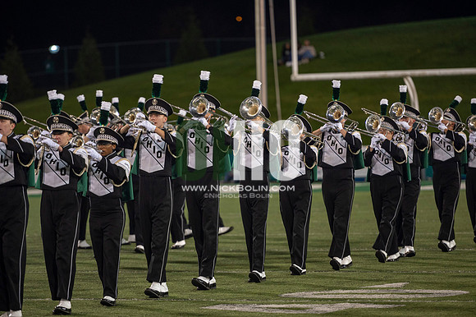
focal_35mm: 200
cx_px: 238
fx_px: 2643
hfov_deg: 10.3
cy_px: 158
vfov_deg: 6.9
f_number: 2.8
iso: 1000
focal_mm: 200
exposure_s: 1/500
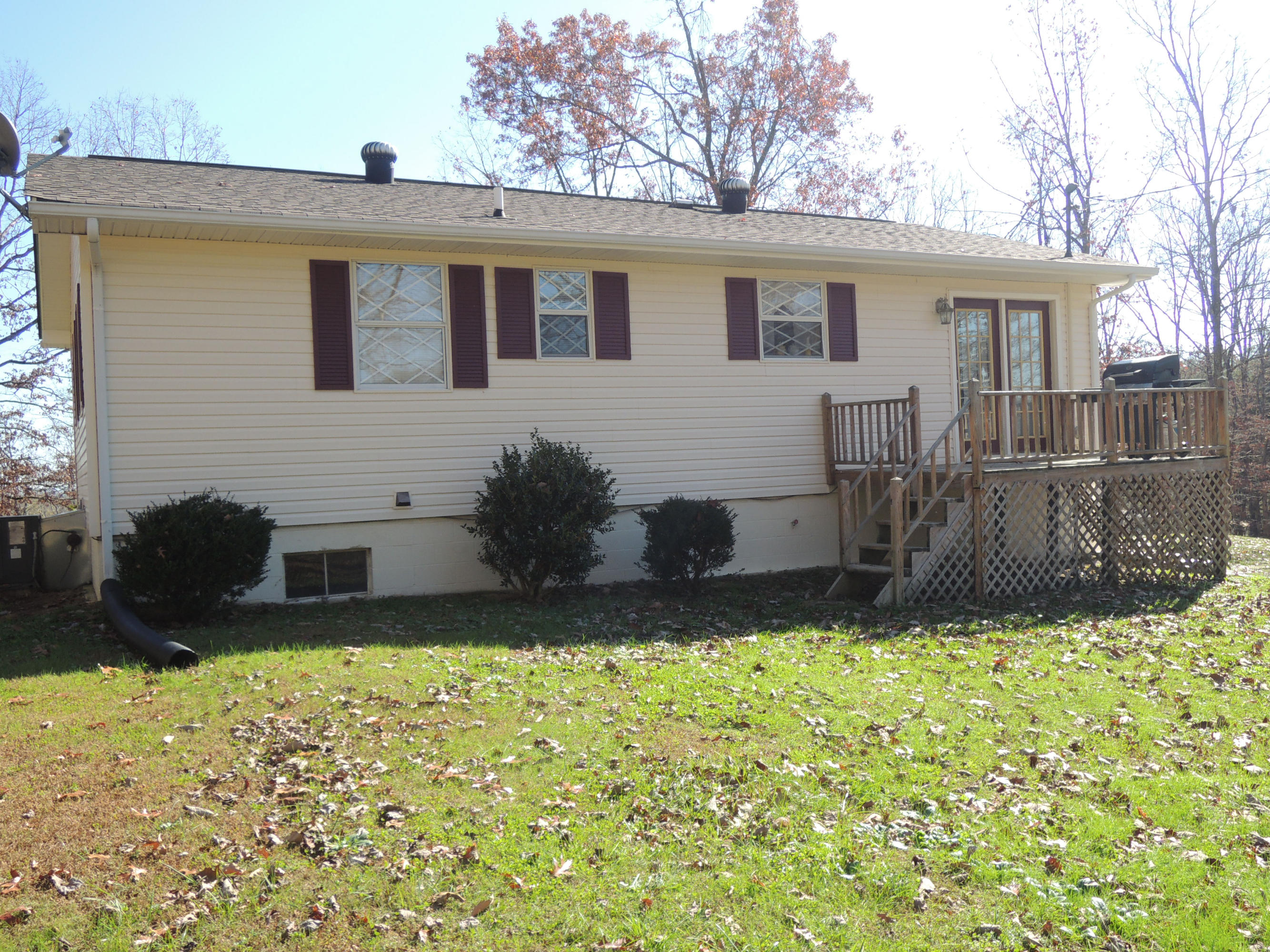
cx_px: 635
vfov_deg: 45.4
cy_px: 476
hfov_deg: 58.4
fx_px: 1137
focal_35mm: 31
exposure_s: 1/500
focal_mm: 5.5
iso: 100
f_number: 3
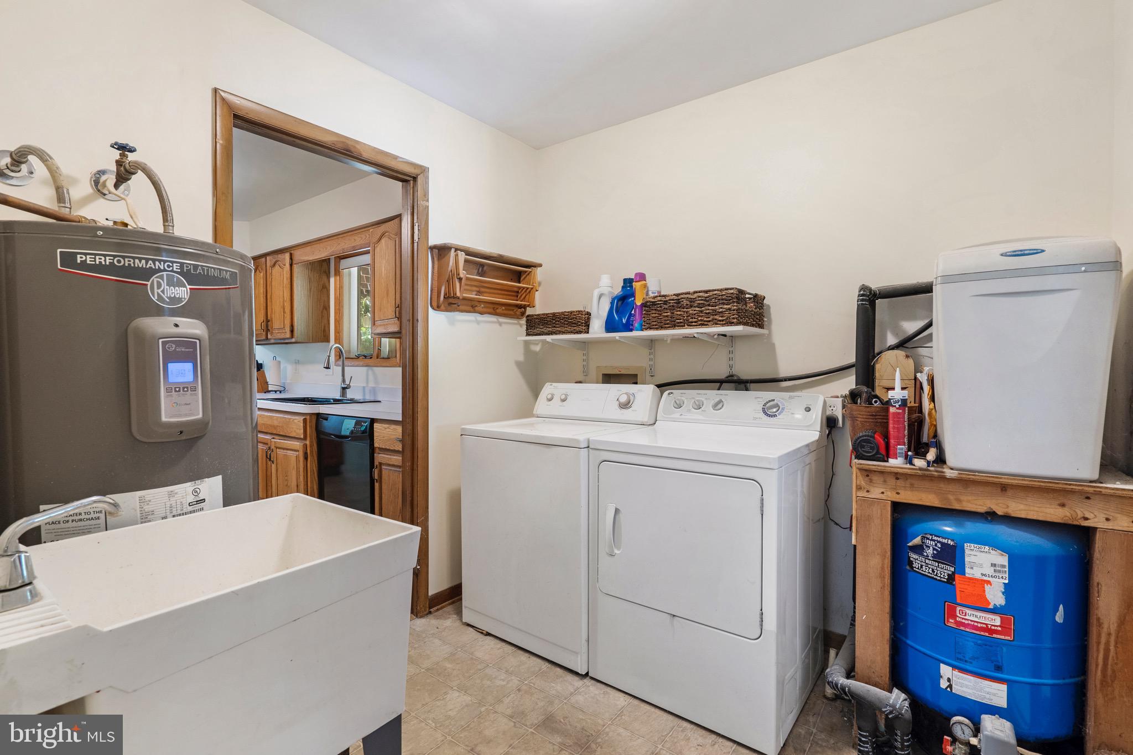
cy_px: 378
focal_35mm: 16
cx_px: 566
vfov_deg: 73.7
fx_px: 503
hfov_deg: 96.7
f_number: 8
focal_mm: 16
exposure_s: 1/60
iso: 640
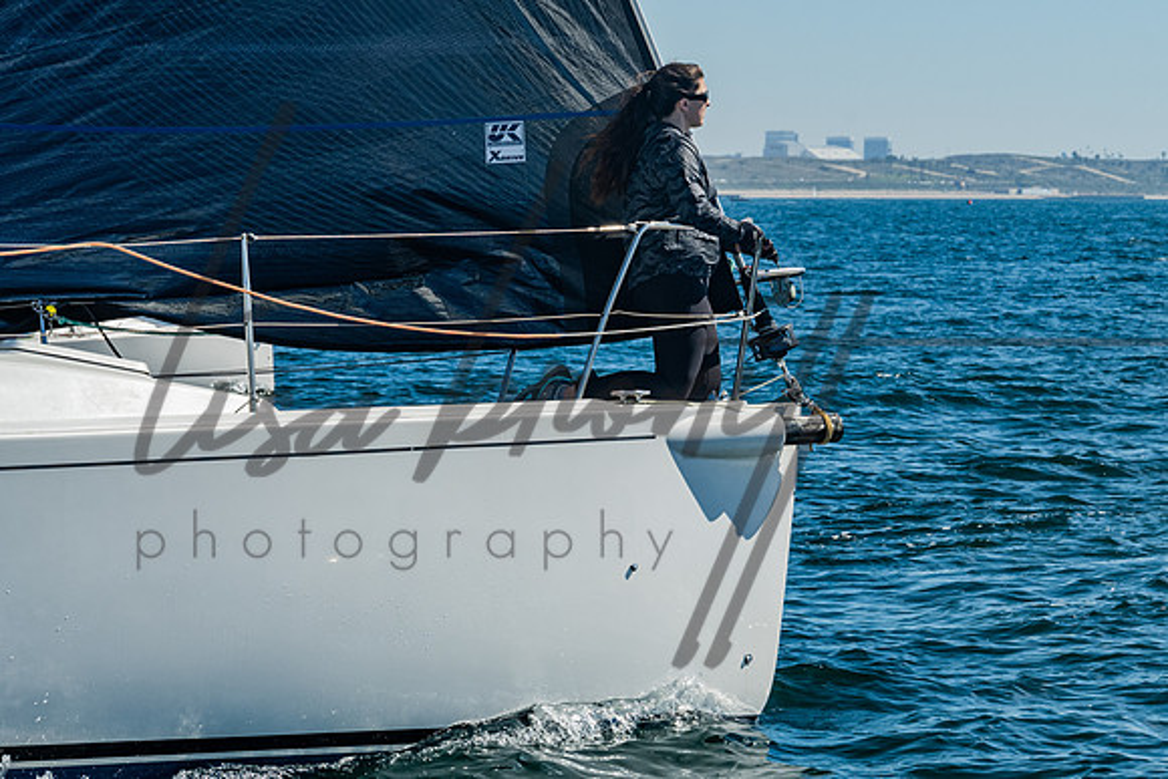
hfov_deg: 13.1
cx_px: 725
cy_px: 258
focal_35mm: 157
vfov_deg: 8.8
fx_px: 5084
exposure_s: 1/400
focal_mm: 101
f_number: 10
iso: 400
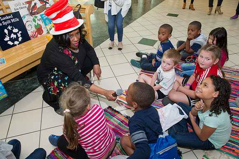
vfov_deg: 53.1
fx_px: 159
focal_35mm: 24
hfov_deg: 73.8
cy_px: 80
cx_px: 120
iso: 1250
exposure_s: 1/250
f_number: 5.6
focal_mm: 24
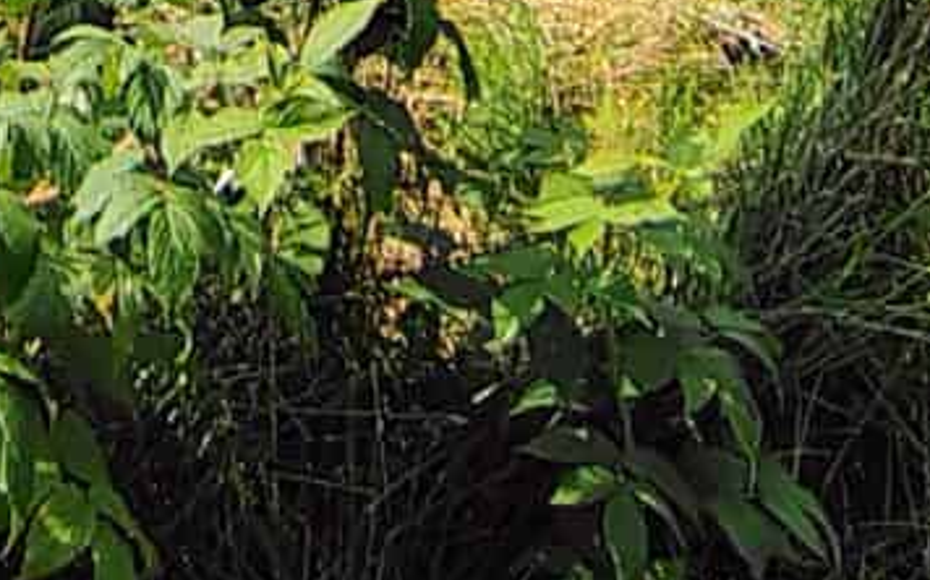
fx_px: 3090
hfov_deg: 16.1
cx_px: -327
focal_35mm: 122
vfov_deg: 8.5
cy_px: -1293
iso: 100
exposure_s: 1/1089
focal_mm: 2.13
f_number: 2.2
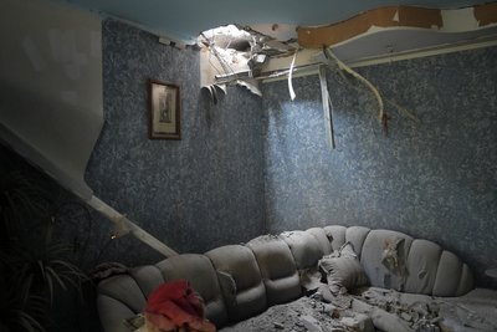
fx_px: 387
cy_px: 166
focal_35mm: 28
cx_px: 248
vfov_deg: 46.4
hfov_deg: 65.5
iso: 4000
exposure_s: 1/160
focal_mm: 28
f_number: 2.8
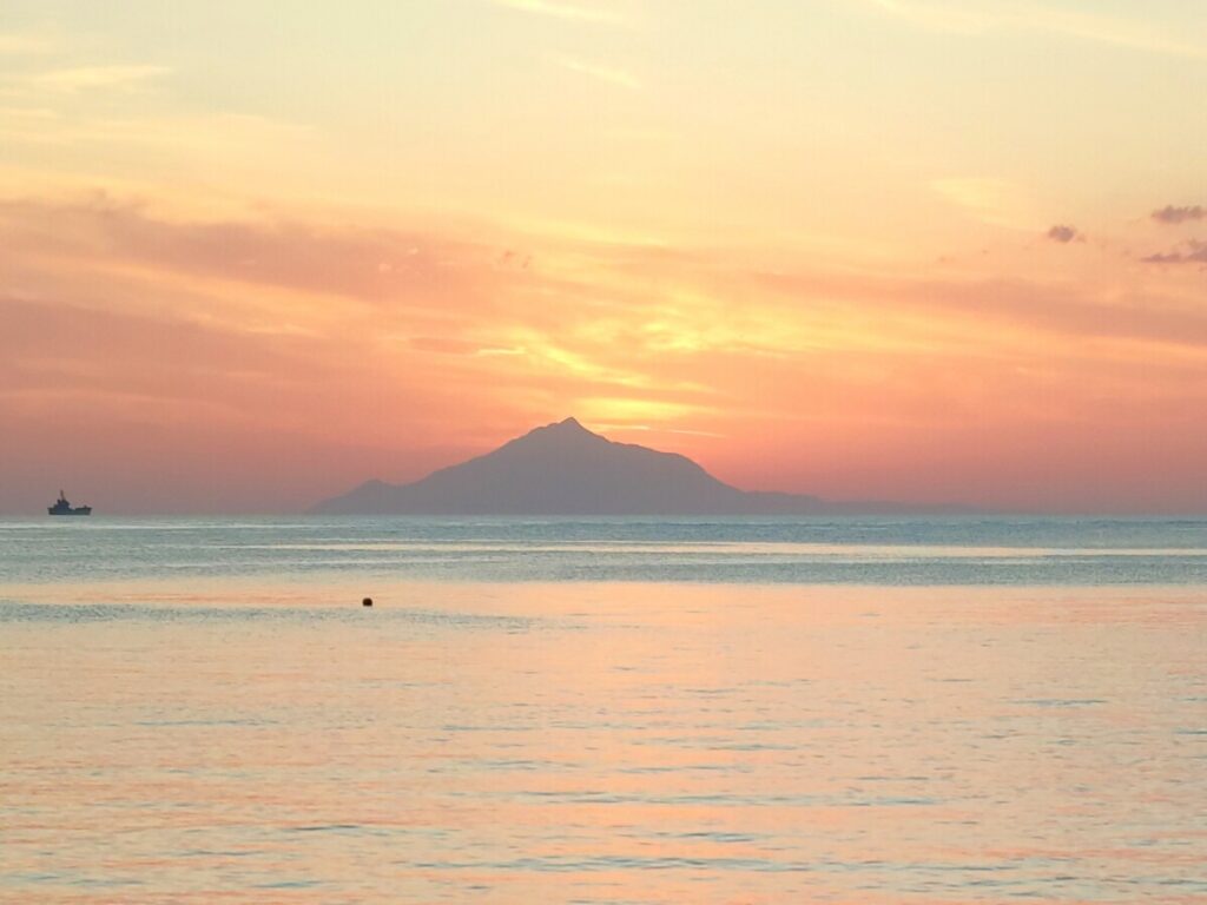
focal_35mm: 24
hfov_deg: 71.6
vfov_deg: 56.8
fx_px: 837
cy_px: 452
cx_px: 604
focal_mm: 5.89
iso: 59
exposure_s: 1/100
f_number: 1.89
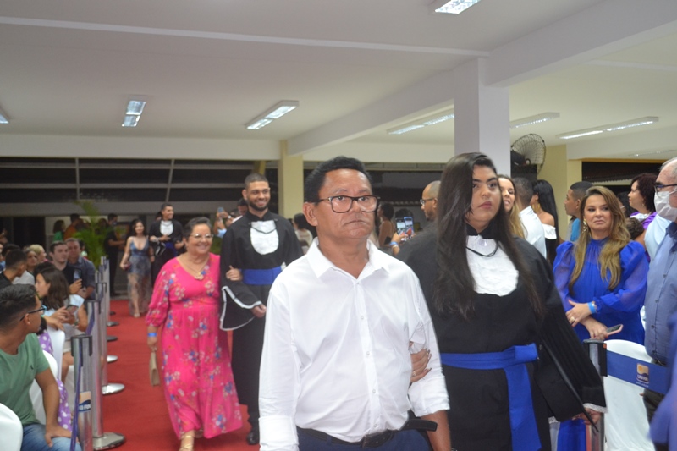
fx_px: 677
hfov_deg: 53.1
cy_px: 226
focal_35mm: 36
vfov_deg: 36.9
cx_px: 338
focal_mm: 24
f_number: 4
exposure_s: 1/60
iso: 1250
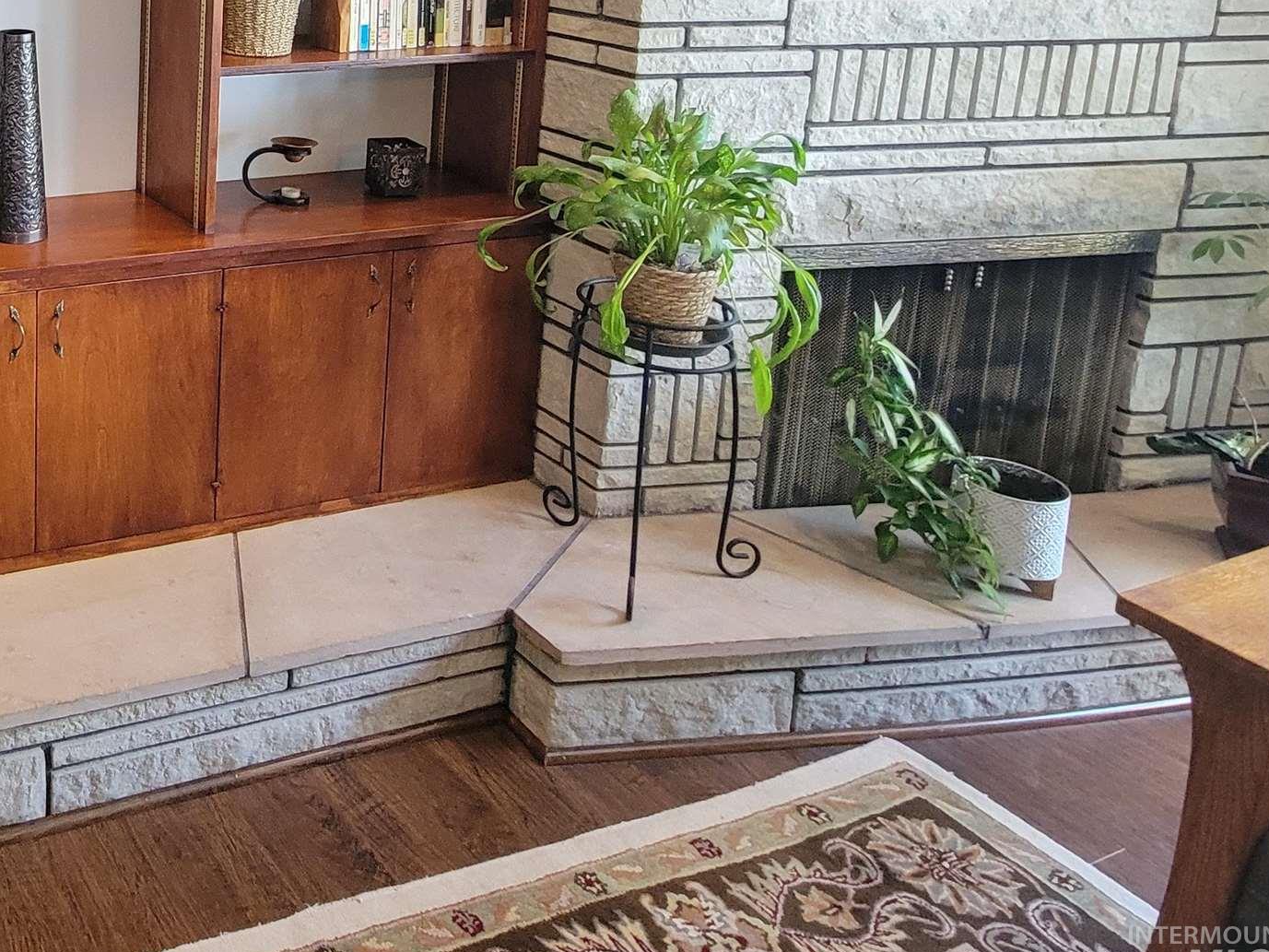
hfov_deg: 47.6
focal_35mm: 29
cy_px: -30
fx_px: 1063
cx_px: -75
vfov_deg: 41.1
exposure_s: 1/60
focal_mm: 2.2
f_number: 2.2
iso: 400
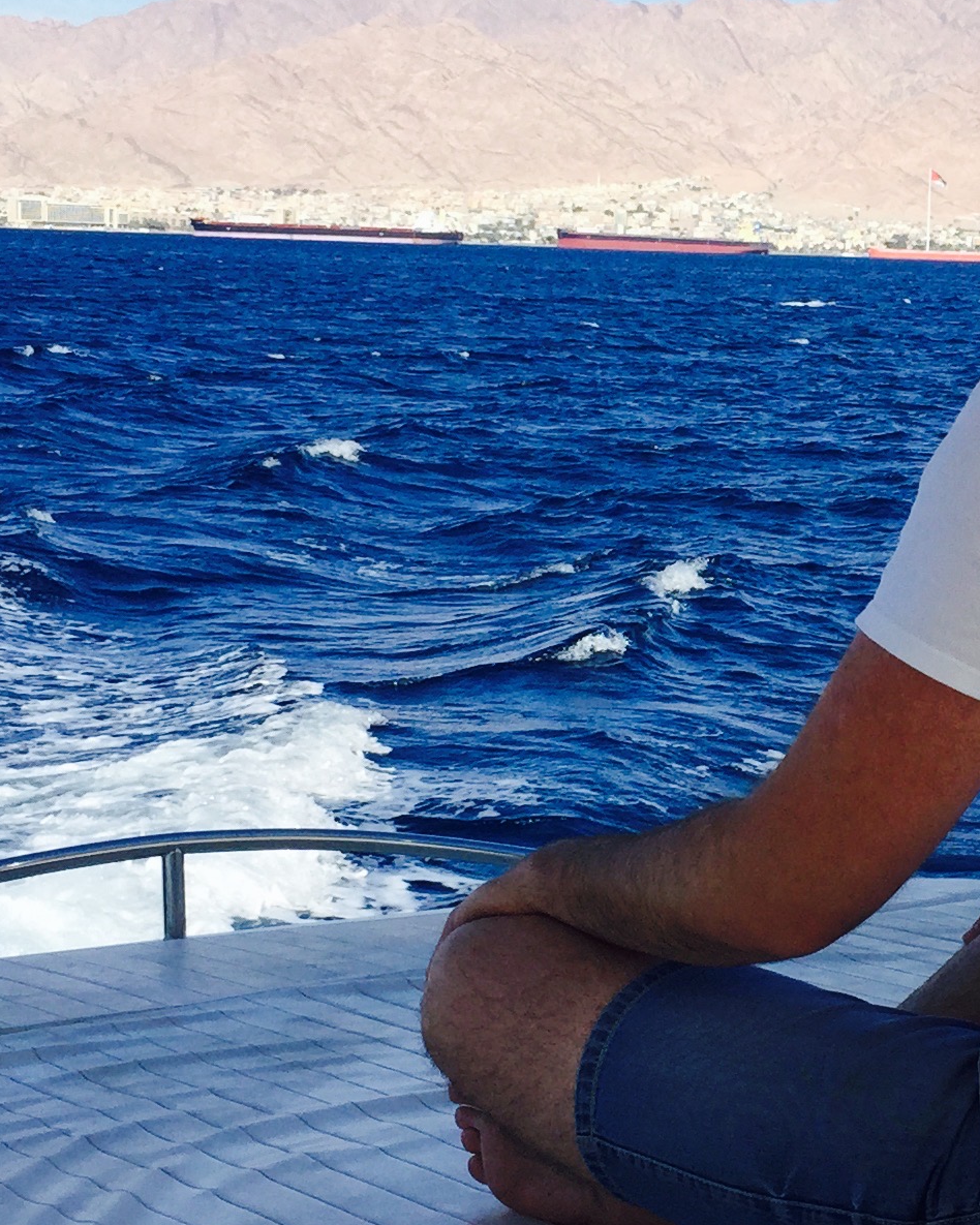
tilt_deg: -6.3
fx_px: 2828
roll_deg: -1.8
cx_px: 972
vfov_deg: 24.4
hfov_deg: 19.1
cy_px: 563
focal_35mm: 78
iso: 32
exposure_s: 1/2326
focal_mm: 4.15
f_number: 2.2
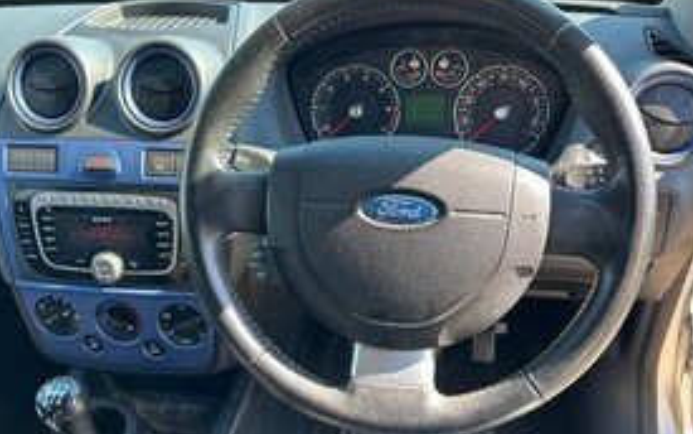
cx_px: 335
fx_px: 661
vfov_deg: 36.2
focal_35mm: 35
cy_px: 260
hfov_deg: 55.3
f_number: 1.5
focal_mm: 5.7
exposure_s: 1/121
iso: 40
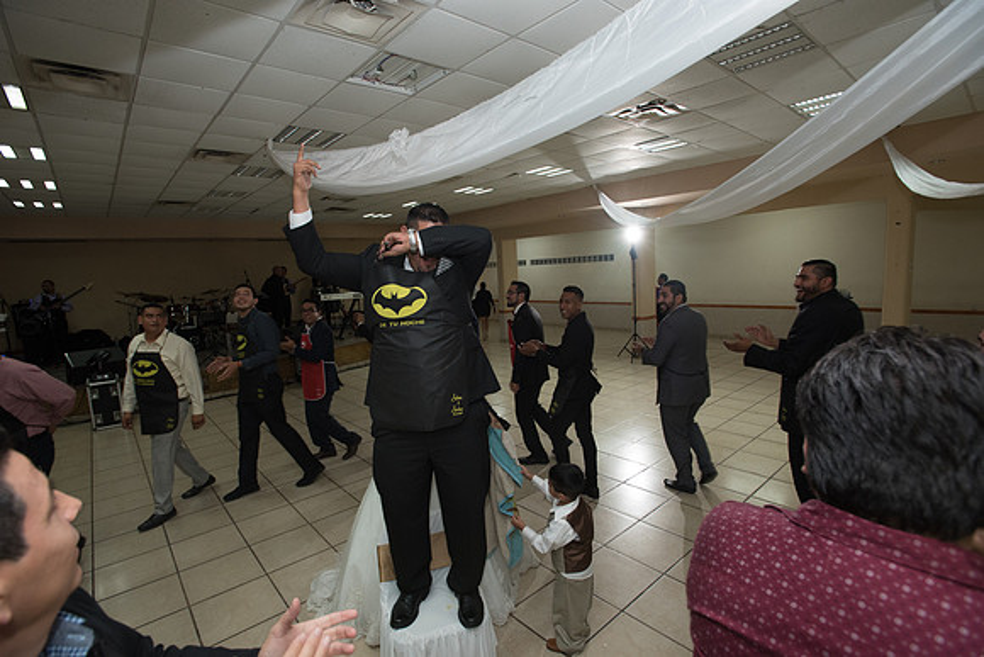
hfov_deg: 93.3
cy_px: 328
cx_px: 492
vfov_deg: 70.5
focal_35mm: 17
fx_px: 465
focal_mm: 17
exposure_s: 1/100
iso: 1600
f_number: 4
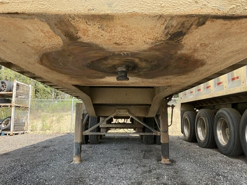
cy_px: 92
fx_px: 207
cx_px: 124
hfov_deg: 61.7
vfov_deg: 48.2
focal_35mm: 29
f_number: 1.8
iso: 25
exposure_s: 1/210
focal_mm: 3
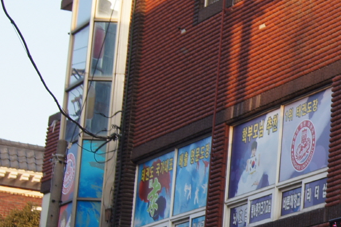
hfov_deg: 12.5
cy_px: 177
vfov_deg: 8.8
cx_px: 524
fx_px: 1476
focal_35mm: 156
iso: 100
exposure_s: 1/100
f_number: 6.3
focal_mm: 28
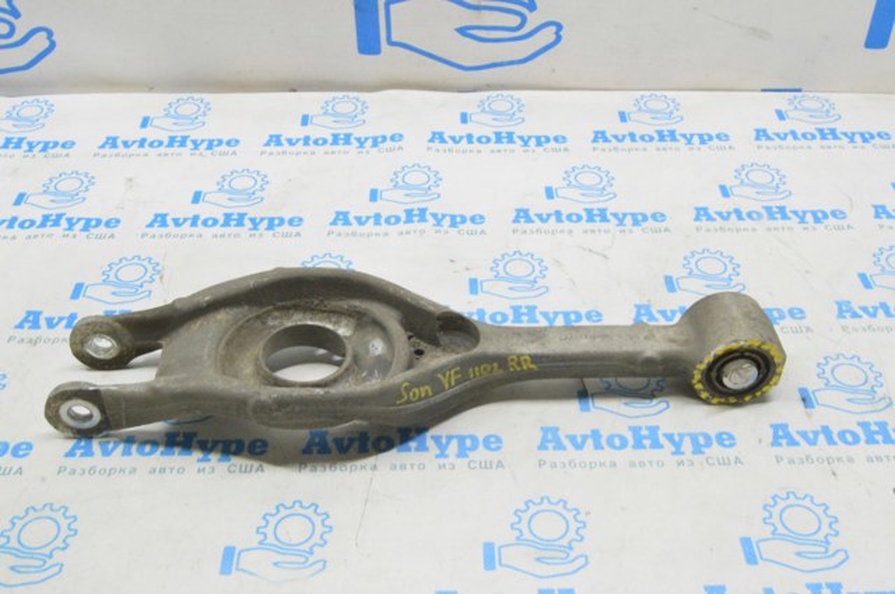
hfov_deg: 49.6
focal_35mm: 39
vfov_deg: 34.1
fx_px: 968
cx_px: 448
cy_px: 297
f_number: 20
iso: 6400
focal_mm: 26
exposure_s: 1/15
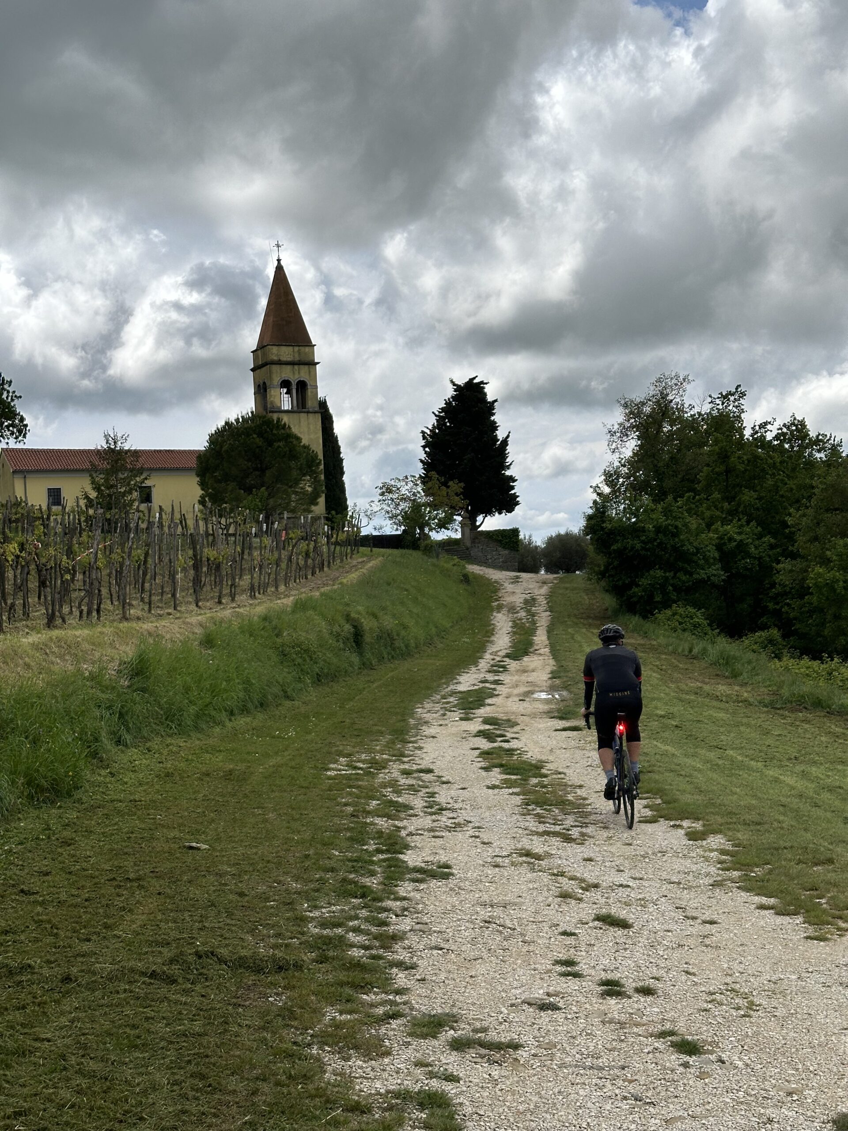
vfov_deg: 39.7
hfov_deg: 30.3
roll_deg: +1.8
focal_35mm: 48
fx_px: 1568
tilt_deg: +2.6
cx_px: 424
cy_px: 566
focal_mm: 6.86
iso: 64
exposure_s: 1/6211
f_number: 1.78
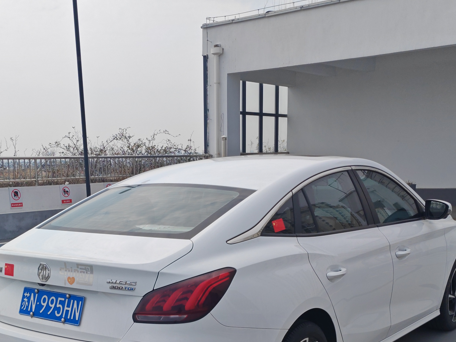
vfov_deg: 28.5
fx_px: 645
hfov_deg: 38.7
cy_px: 312
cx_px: 180
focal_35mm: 49
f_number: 1.9
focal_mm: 5.3
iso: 50
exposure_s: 1/2500
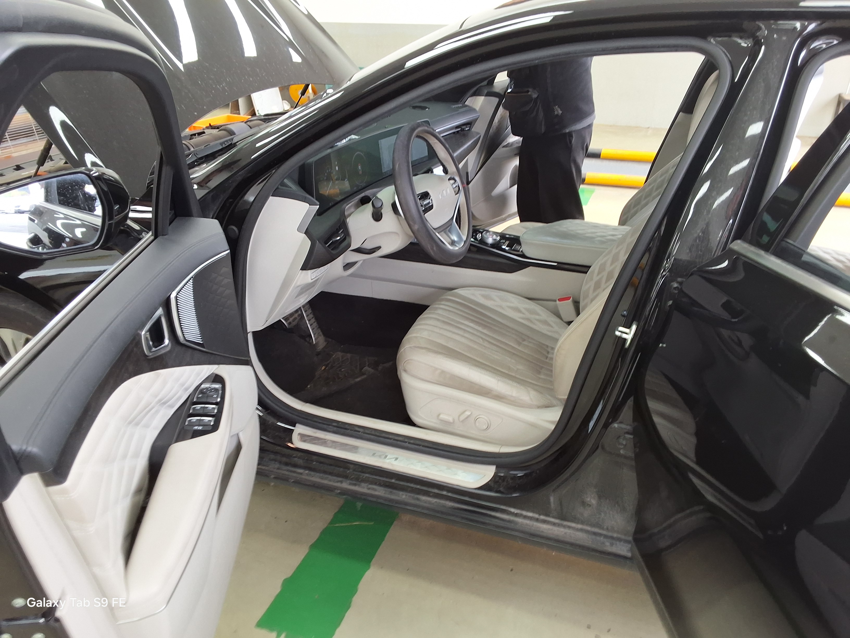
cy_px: 319
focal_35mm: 28
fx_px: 688
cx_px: 425
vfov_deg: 49.7
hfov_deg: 63.4
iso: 64
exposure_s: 1/60
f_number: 1.9
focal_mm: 2.91
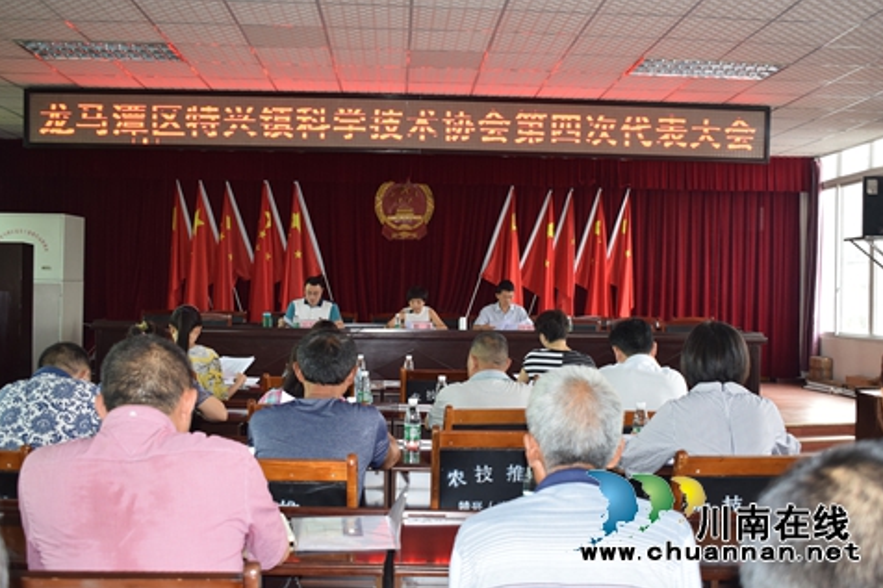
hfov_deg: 47.4
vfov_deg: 32.6
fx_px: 1005
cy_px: 288
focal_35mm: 41
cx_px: 451
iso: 800
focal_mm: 26
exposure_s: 1/125
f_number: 5.6
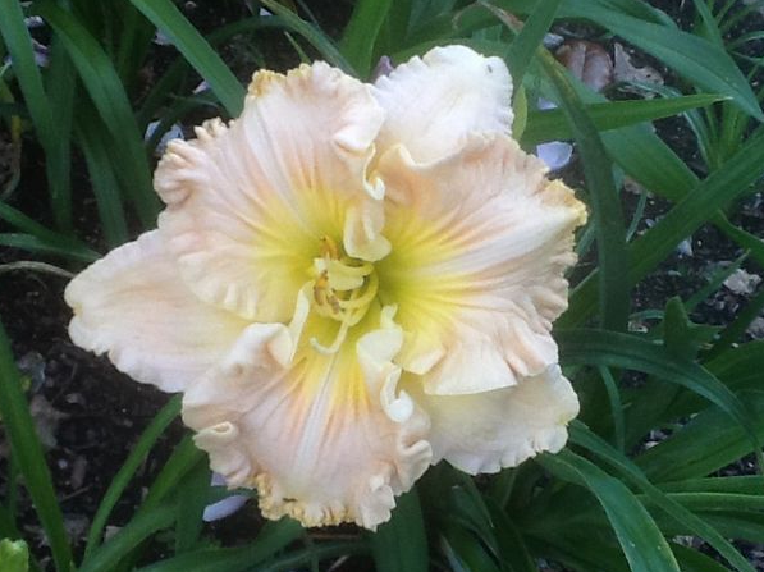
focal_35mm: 59
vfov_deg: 24.8
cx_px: 401
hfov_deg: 32.7
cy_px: 317
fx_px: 1301
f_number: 2.4
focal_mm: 2.03
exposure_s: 1/60
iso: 50
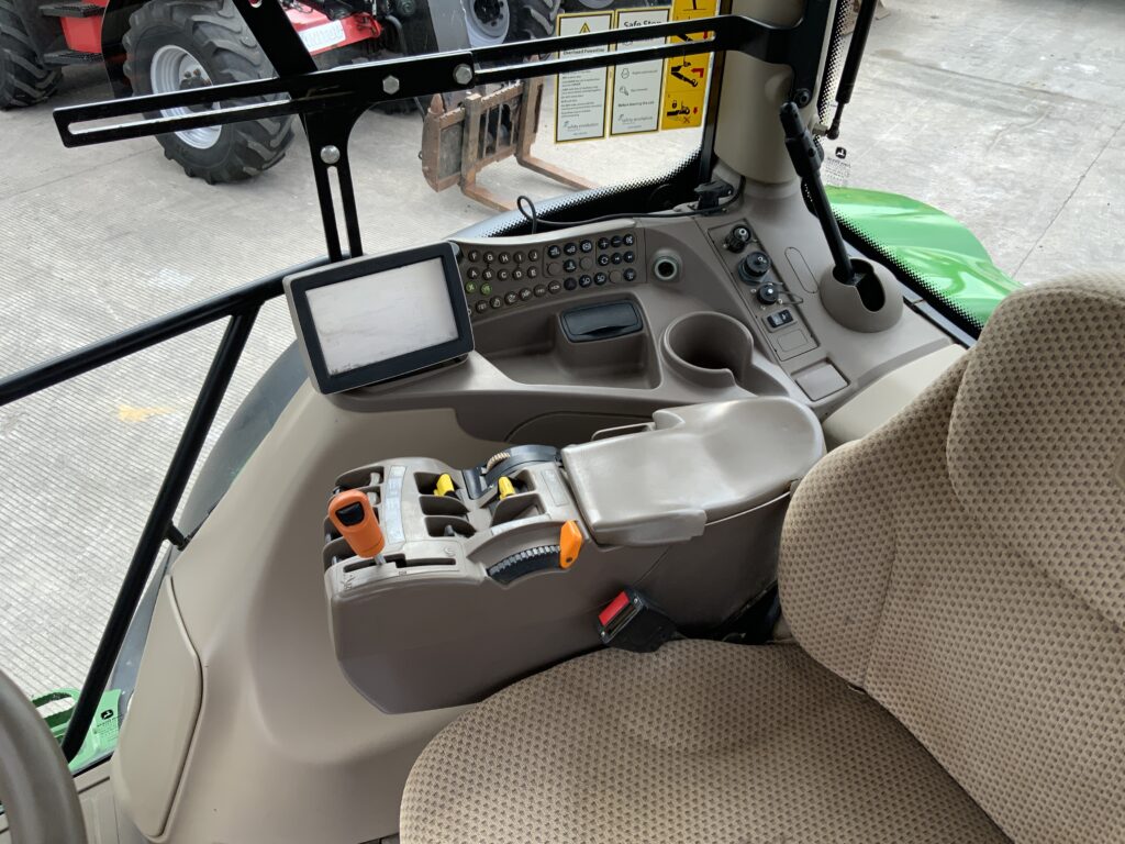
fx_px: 942
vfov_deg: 48.2
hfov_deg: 61.7
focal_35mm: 29
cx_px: 562
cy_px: 422
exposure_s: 1/206
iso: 16
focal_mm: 3
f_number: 1.8
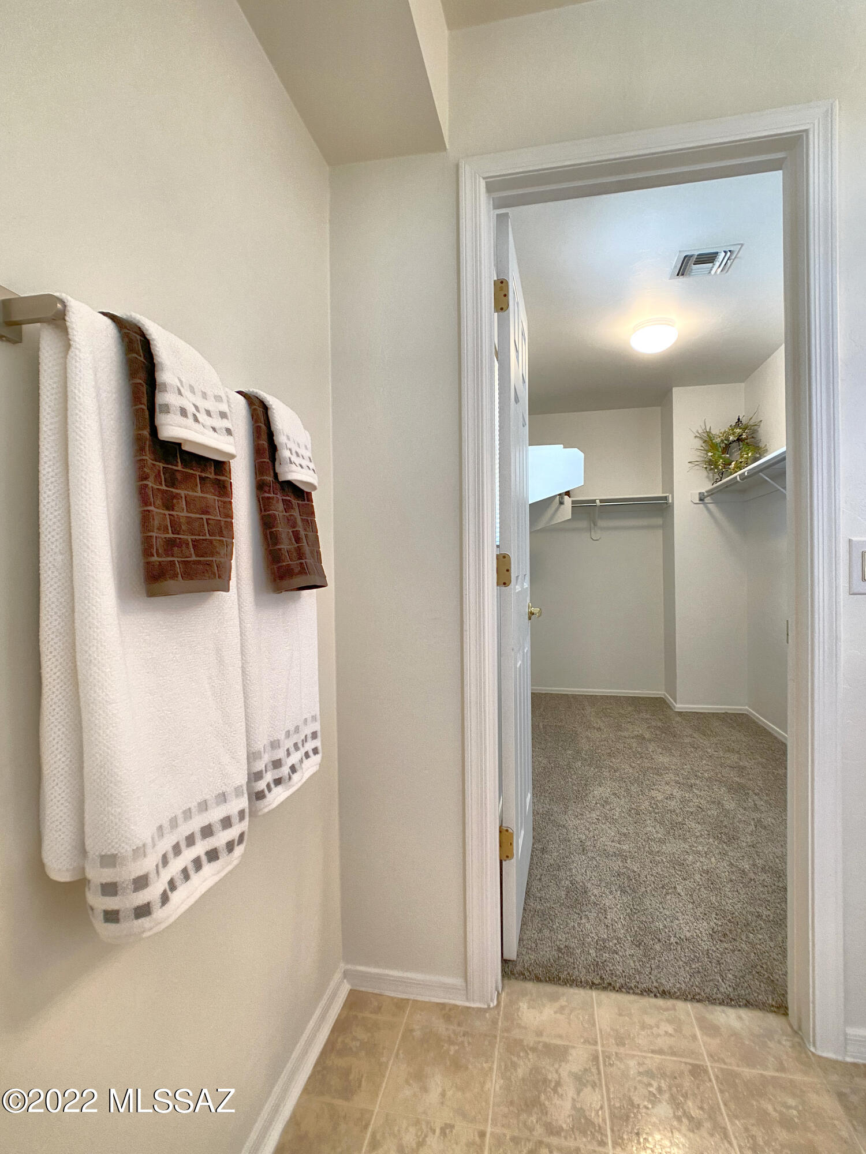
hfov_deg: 53.1
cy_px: 577
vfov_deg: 67.3
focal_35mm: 26
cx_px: 433
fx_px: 867
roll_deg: +0.3
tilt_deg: +0.7
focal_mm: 4.25
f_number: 1.8
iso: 100
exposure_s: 1/60
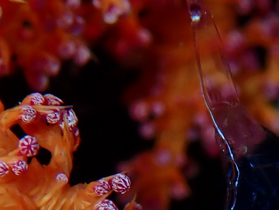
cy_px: 284
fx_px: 3127
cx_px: 268
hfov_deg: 5.1
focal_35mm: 388
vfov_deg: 3.8
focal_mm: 18
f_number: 6.3
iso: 200
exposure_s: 1/200
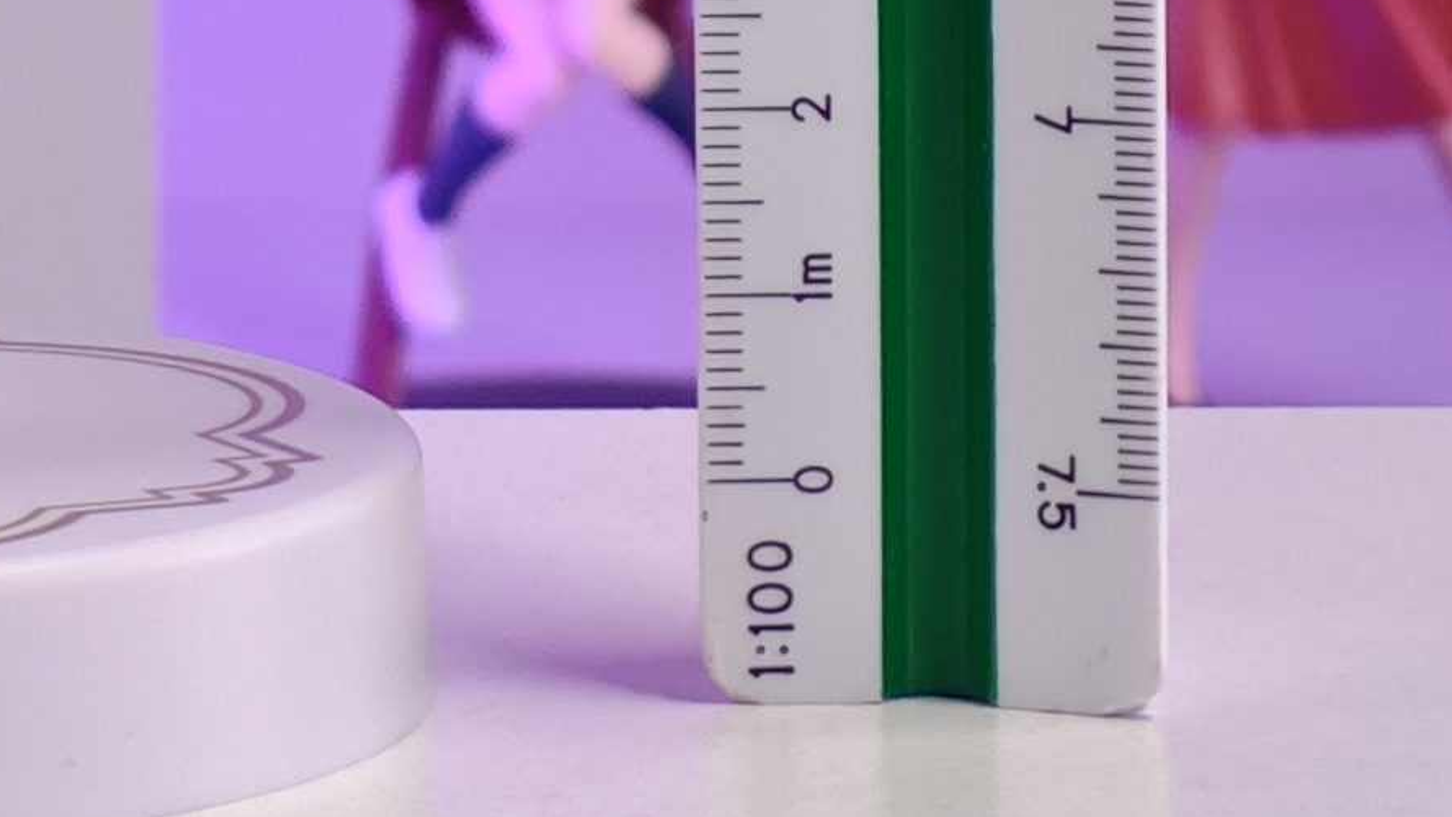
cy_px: -1699
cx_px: -216
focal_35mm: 320
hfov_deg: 6.7
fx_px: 12320
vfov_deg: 3.7
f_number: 2.4
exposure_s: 1/22.9
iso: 400
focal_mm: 7.48
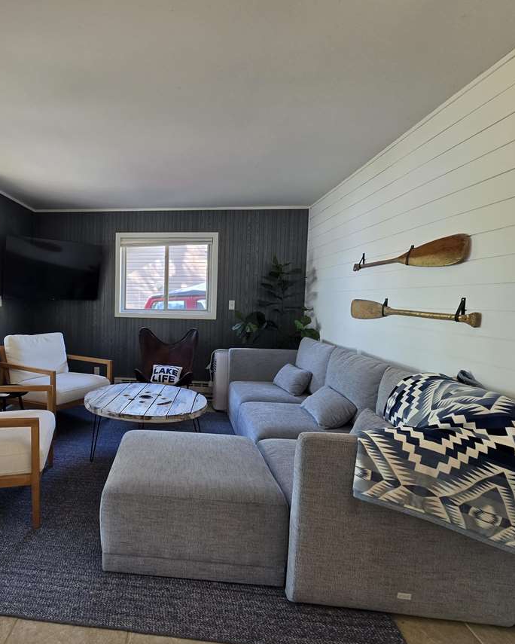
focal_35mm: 19
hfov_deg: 66.7
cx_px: 133
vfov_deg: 83.3
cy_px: 325
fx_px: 362
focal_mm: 2.2
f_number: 1.9
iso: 160
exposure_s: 1/120
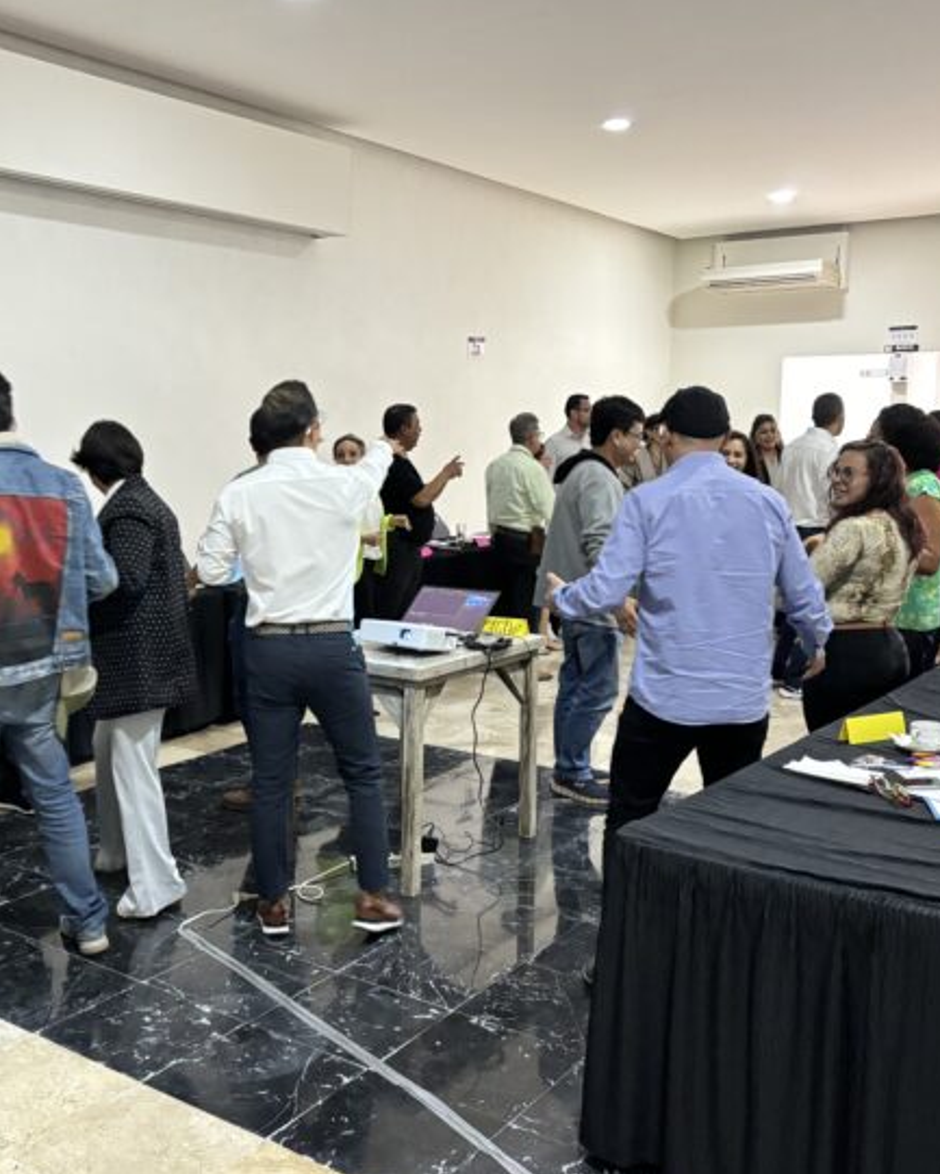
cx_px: 310
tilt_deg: -8.4
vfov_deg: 50.3
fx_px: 1252
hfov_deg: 40.6
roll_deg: +0.2
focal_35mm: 36
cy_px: 605
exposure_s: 1/32
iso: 640
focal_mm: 5.96
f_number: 1.6
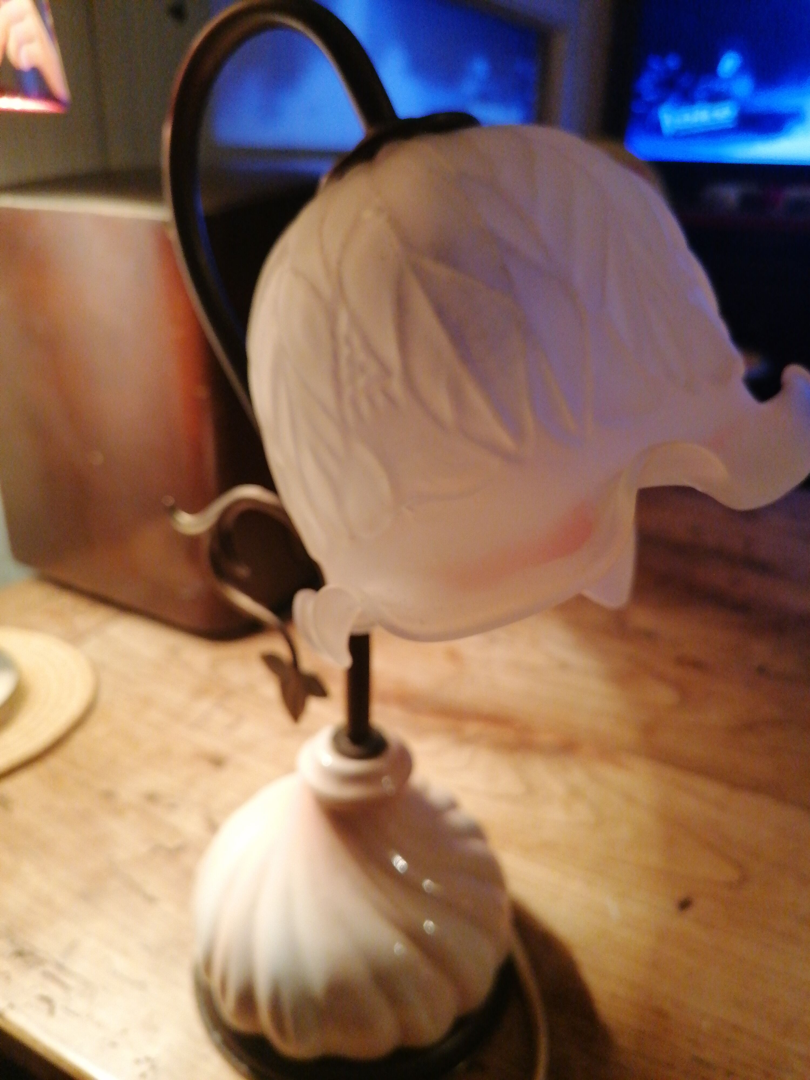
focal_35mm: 27
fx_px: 842
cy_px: 540
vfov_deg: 65.3
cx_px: 405
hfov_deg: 51.4
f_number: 1.8
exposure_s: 1/33.3
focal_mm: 4.75
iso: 400
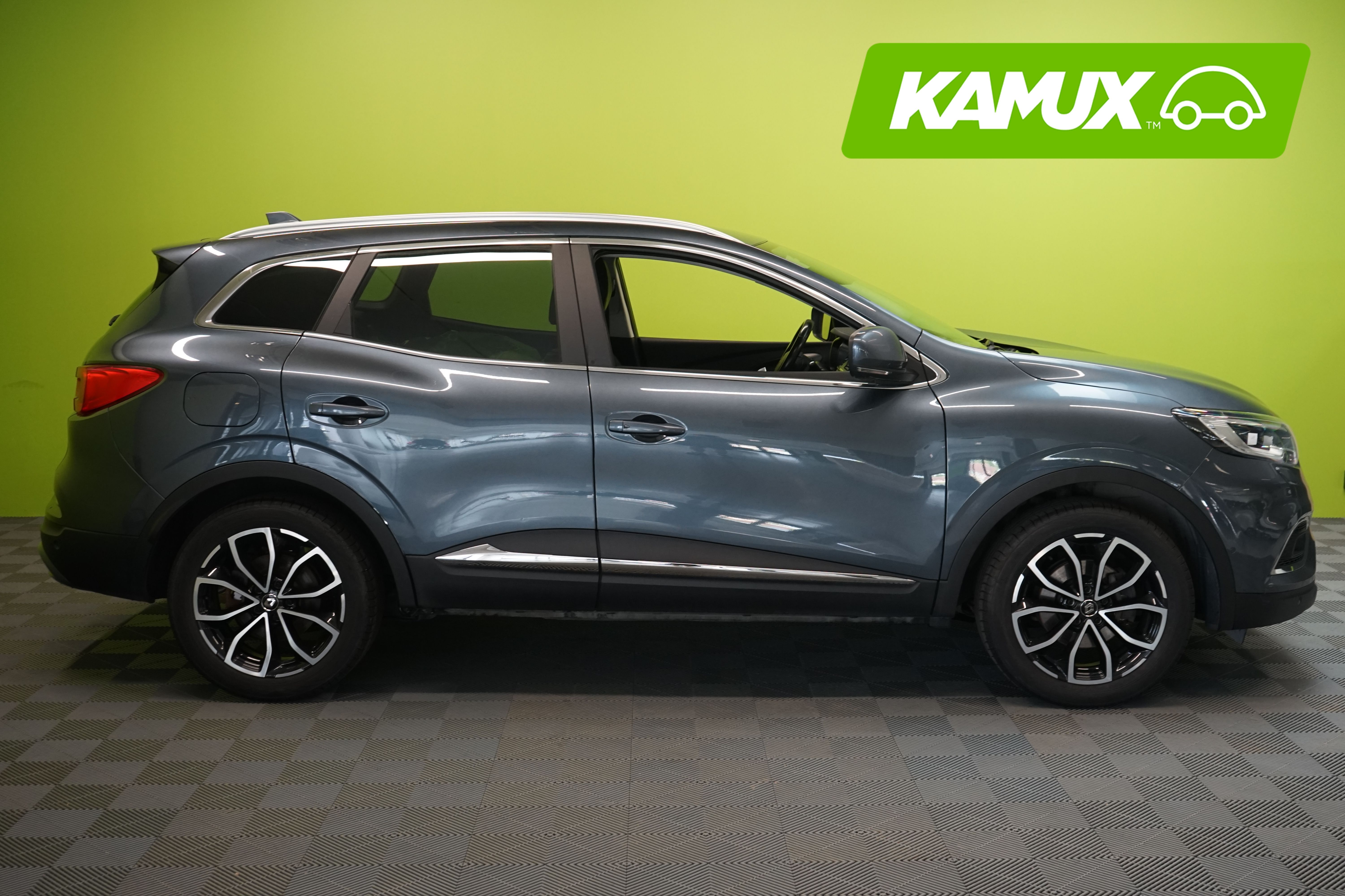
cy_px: 448
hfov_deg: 47.4
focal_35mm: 41
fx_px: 1532
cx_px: 672
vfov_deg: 32.6
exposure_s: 1/30
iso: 1250
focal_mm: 41
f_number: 6.3
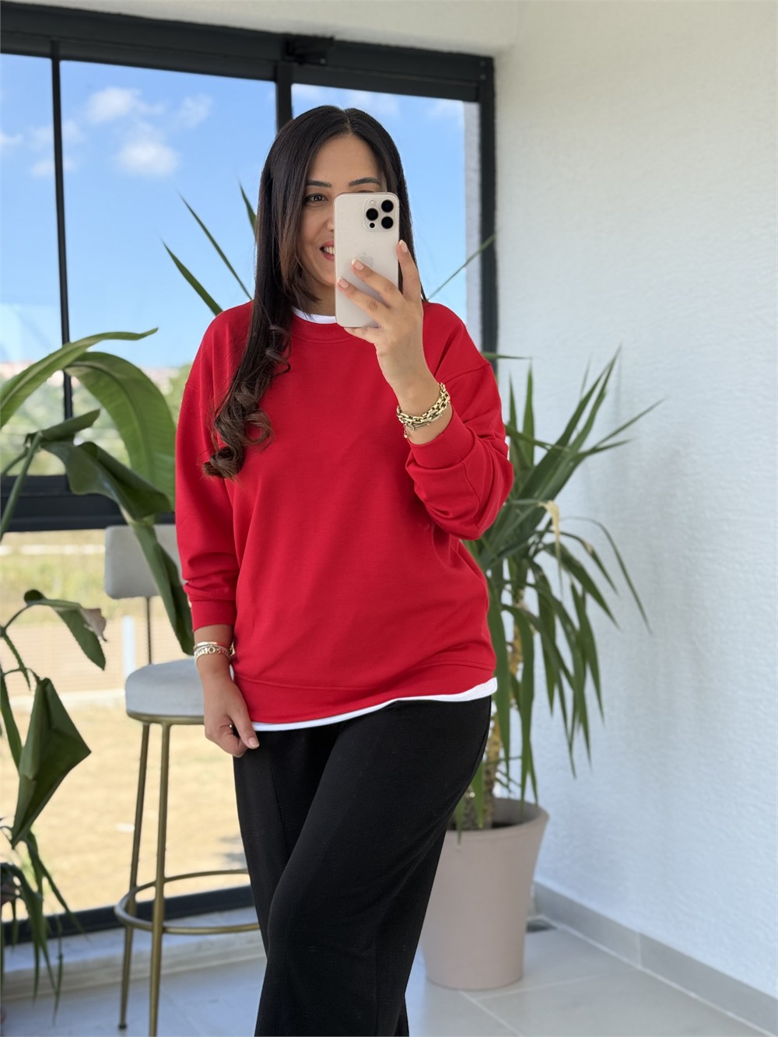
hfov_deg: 30.3
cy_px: 518
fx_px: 1438
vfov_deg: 39.7
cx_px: 389
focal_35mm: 48
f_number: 1.78
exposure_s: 1/693
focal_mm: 6.76
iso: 80
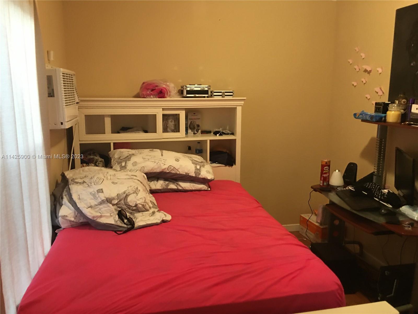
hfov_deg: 61.7
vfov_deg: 48.2
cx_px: 209
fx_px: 350
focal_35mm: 29
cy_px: 157
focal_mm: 4.15
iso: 64
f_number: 2.2
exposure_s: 1/4
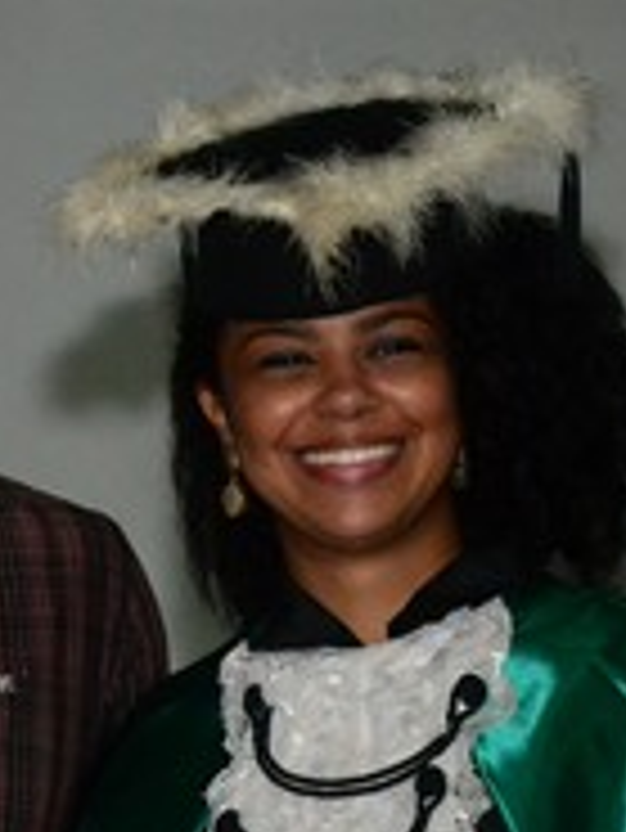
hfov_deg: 3.8
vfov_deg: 5.1
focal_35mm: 392
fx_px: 9441
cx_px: -108
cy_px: 526
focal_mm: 112
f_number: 5.6
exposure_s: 1/80
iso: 3200
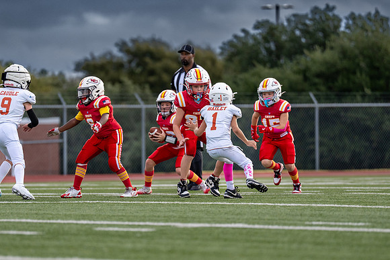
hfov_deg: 6.3
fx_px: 3520
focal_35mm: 325
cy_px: 144
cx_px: 175
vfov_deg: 4.2
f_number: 2.8
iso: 400
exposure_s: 1/2000
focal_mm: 200
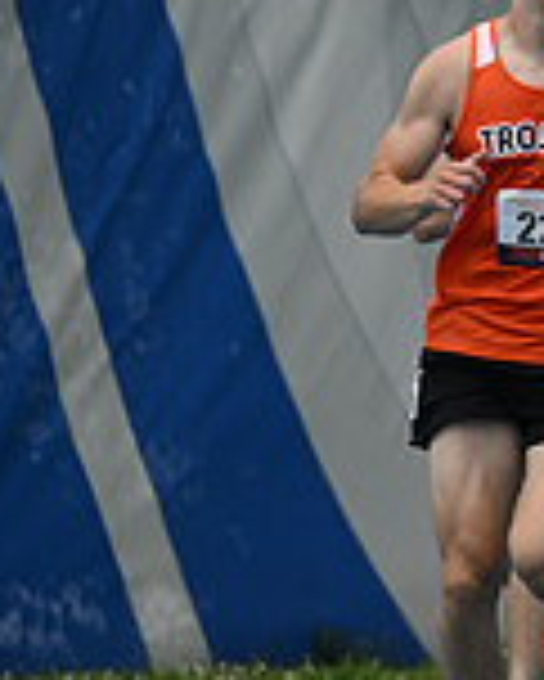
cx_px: 1272
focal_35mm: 1441
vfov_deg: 1.3
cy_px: 146
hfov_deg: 1.1
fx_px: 28971
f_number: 4.5
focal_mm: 400
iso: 250
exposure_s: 1/2543
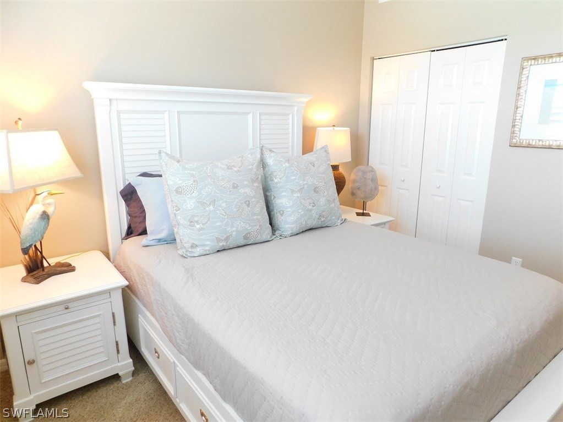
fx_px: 374
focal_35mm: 23
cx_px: 282
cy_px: 211
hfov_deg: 73.9
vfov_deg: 58.9
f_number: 3
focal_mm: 4
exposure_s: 1/30
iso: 280
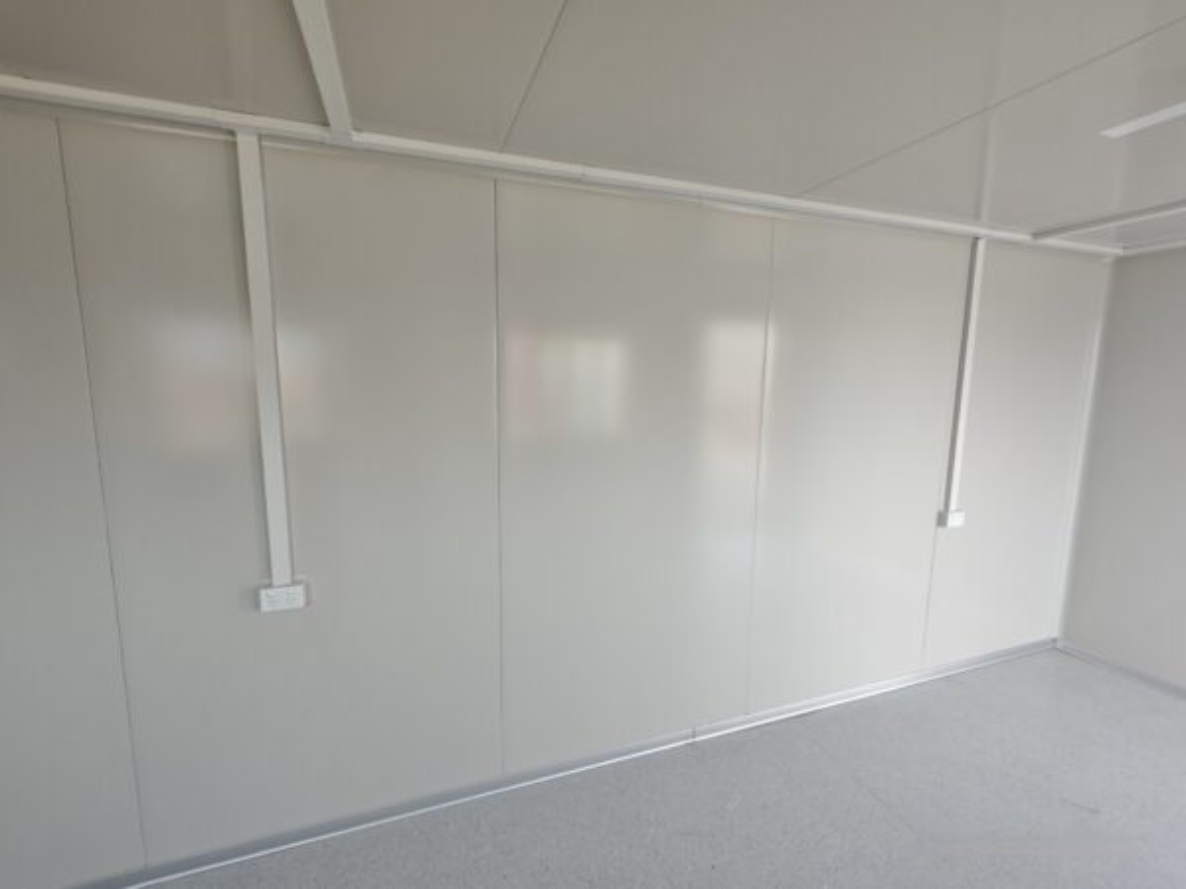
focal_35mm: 15
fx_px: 514
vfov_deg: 81.7
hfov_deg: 98.2
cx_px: 593
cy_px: 444
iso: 80
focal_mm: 1.91
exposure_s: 1/50
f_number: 2.2
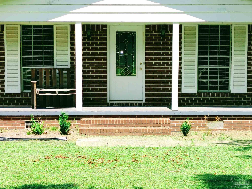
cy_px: 94
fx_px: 568
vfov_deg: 18.9
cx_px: 126
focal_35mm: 78
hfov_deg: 25.0
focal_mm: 5.58
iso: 50
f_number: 1.8
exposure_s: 1/900
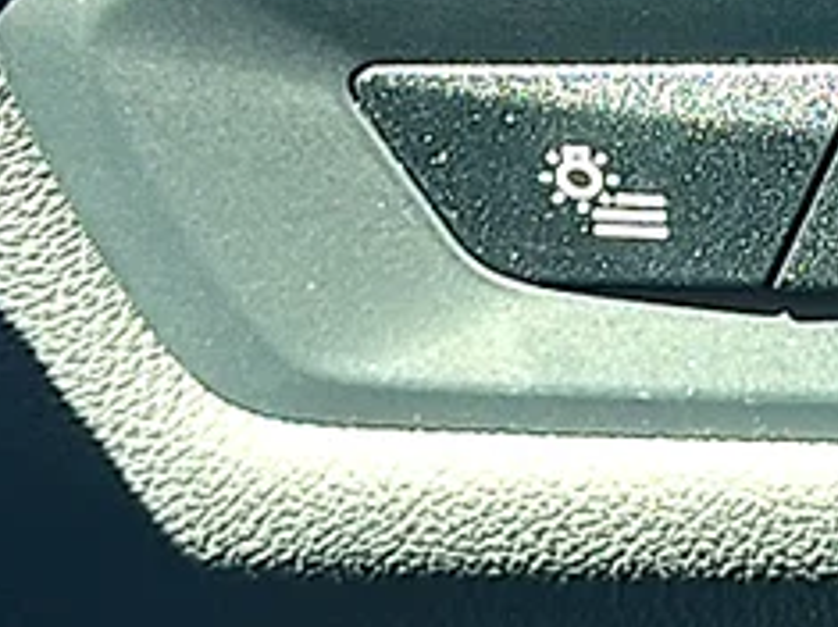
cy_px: 52
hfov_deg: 14.6
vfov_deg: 11.2
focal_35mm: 131
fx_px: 3170
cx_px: 977
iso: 64
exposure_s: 1/133
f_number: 1.78
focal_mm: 6.86
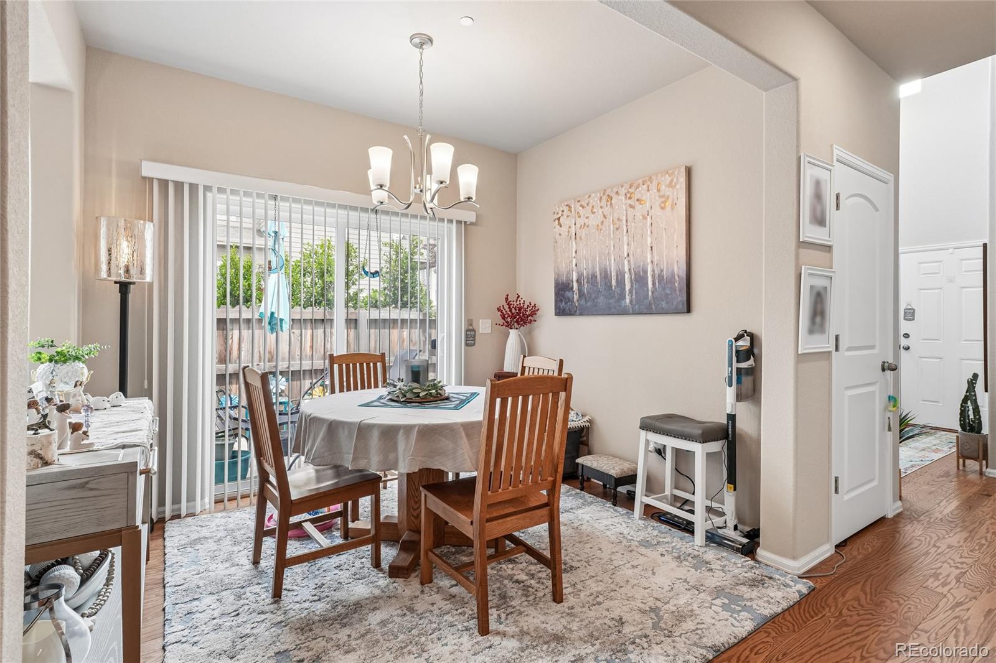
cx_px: 498
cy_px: 332
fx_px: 456
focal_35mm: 16
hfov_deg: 95.0
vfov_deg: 72.0
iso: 200
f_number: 8
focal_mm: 11
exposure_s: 1/30
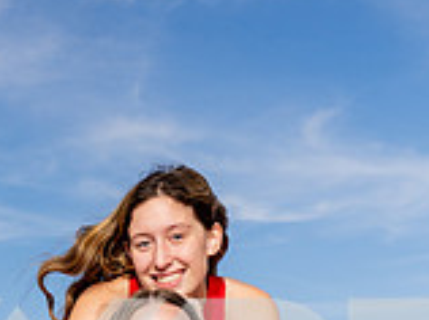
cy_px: 575
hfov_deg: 16.7
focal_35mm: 118
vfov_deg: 11.6
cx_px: 133
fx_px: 1460
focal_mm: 43
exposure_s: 1/250
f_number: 8
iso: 100
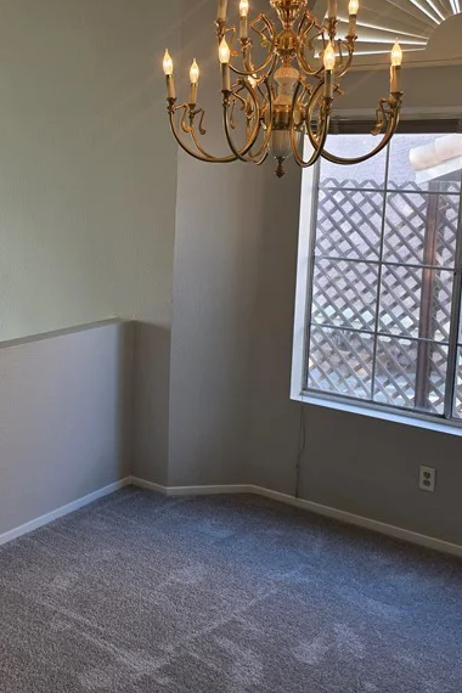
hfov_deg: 30.6
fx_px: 828
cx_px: 105
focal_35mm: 43
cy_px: 263
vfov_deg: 45.1
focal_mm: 6.3
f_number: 1.7
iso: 40
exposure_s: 1/120
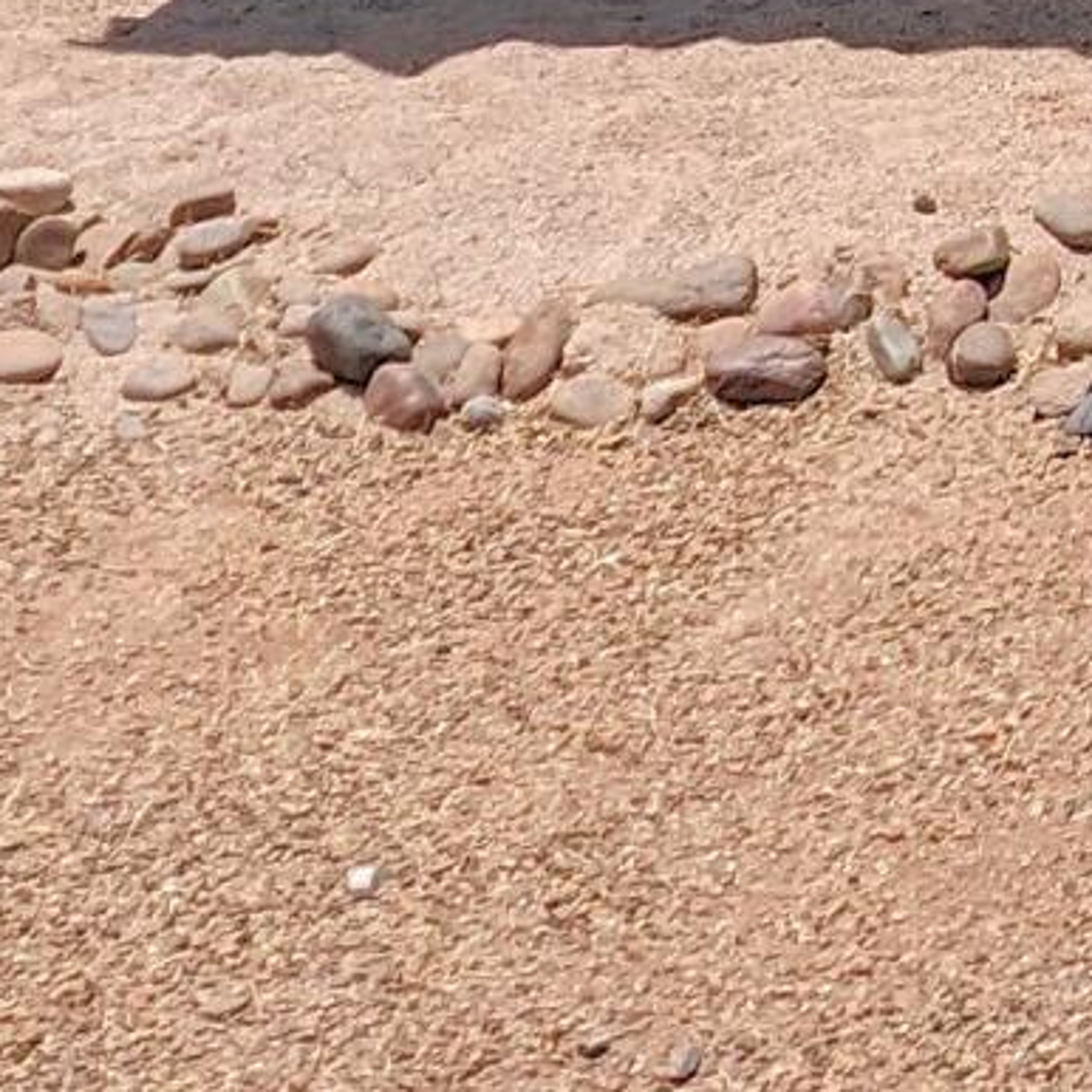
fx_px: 3926
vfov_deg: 13.8
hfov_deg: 14.2
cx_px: 1907
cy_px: -962
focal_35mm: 110
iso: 54
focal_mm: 2.35
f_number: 2.2
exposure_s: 1/2732
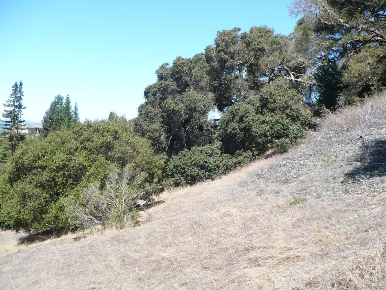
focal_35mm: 37
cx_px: 193
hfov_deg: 50.1
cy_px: 145
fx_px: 413
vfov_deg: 38.7
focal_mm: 6.1
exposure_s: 1/640
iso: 100
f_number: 2.8
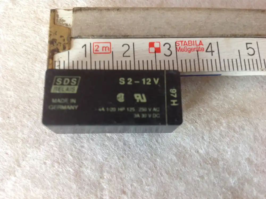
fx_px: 268
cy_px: 100
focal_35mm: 35
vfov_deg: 40.6
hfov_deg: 52.7
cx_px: 133
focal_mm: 4.28
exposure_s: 1/15
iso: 80
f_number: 2.4
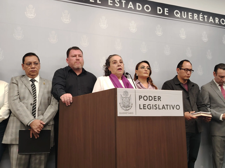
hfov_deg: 51.4
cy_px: 84
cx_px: 112
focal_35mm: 36
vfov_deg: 39.7
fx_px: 234
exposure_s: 1/40
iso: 738
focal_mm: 5.25
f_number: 1.75
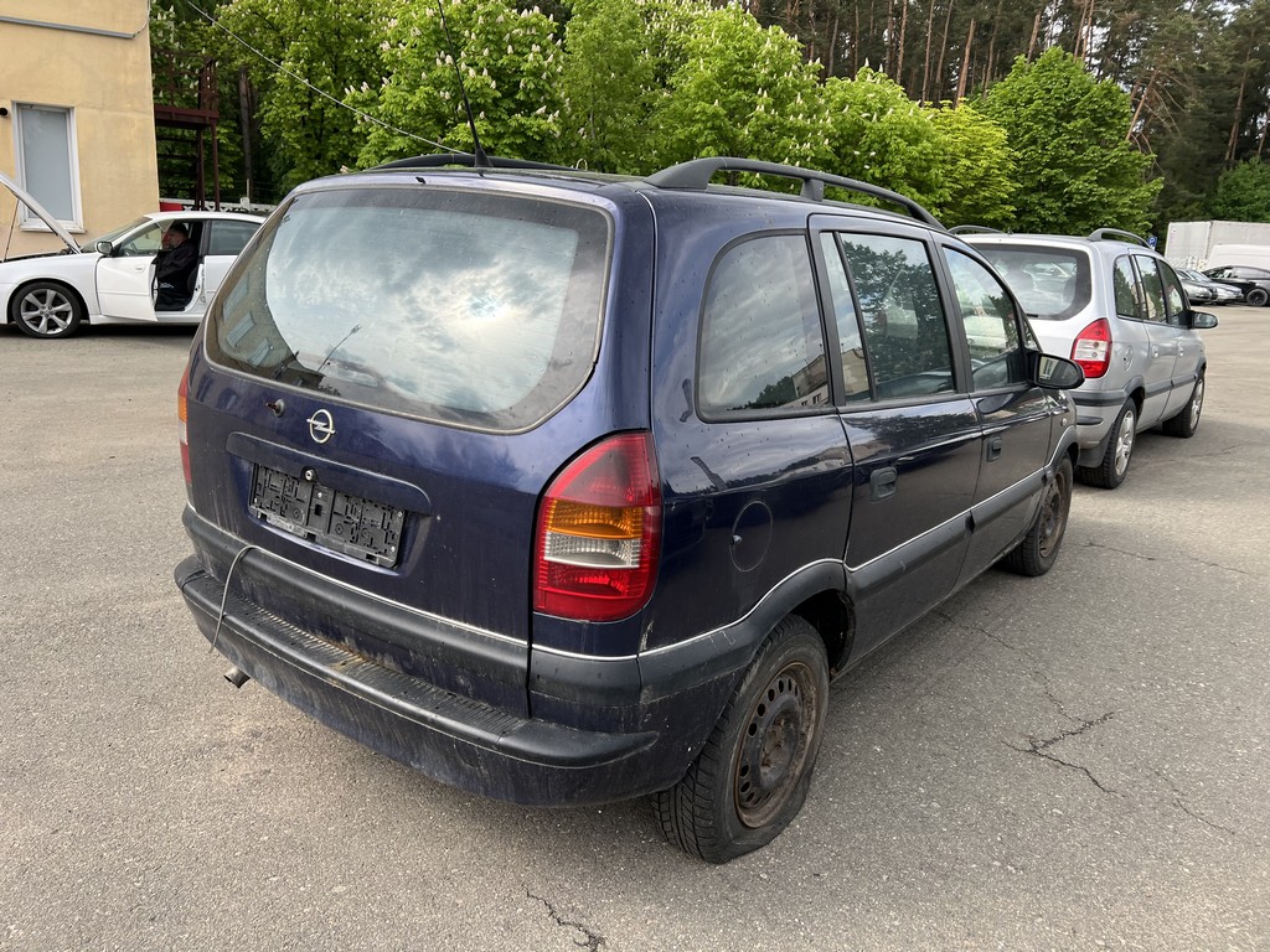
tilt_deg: -5.3
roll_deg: -2.7
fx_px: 954
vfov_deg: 53.1
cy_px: 476
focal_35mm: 26
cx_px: 635
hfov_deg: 67.3
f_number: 1.5
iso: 50
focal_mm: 5.7
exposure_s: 1/887
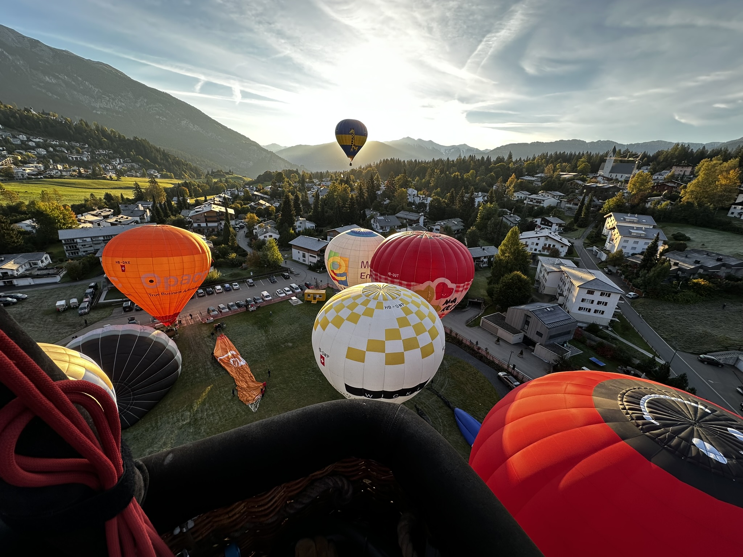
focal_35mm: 14
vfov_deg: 85.7
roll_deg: -2.7
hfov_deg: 102.1
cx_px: 372
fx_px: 300
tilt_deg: -22.7
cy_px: 278
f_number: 2.2
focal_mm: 2.22
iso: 40
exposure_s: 1/222
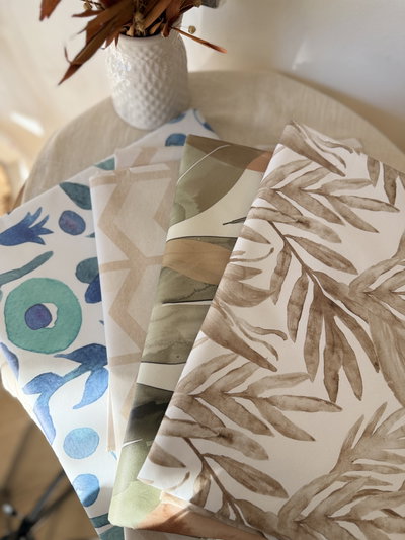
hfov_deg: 56.8
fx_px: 374
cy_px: 270
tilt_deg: -74.4
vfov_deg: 71.6
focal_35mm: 24
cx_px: 202
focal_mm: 6.76
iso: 100
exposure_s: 1/898
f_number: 1.78
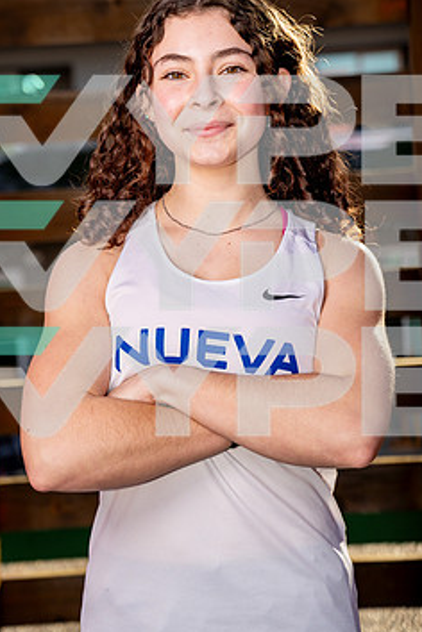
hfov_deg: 15.4
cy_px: 257
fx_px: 1565
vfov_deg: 22.8
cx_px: 220
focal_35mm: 89
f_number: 4
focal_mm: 70
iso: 100
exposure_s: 1/500
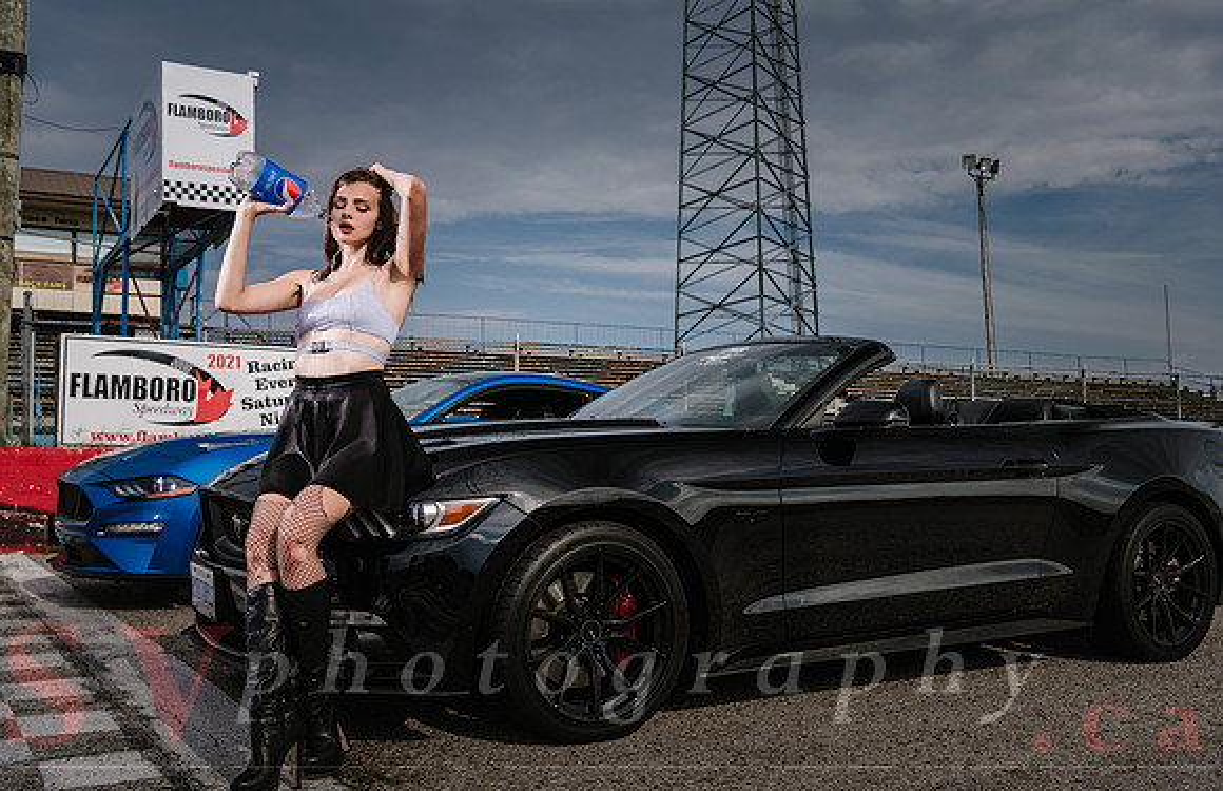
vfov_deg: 36.1
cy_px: 394
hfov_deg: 53.5
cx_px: 611
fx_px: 1212
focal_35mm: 36
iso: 50
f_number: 5
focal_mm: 35
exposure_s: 1/250
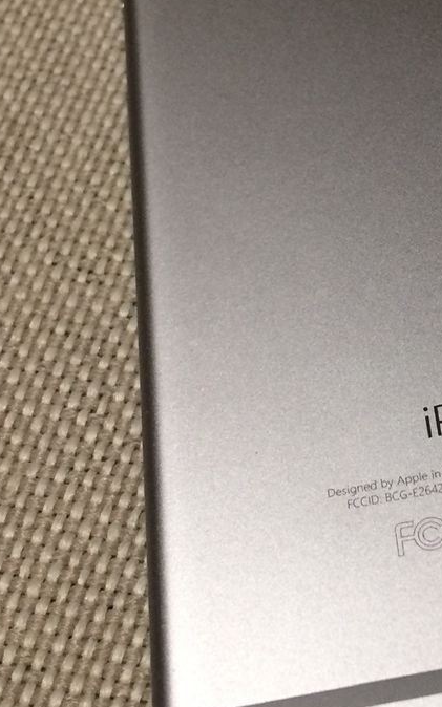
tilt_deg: -53.8
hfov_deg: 17.4
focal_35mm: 73
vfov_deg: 28.1
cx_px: 448
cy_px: 244
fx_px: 1408
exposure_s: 1/33
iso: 200
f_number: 2.2
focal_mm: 4.15
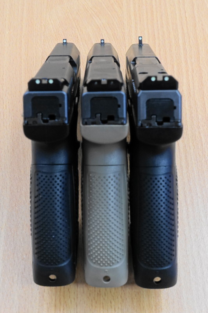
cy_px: 156
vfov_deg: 39.6
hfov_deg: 27.0
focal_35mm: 50
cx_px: 104
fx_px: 433
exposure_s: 1/50
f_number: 5.6
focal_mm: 18.3
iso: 1000
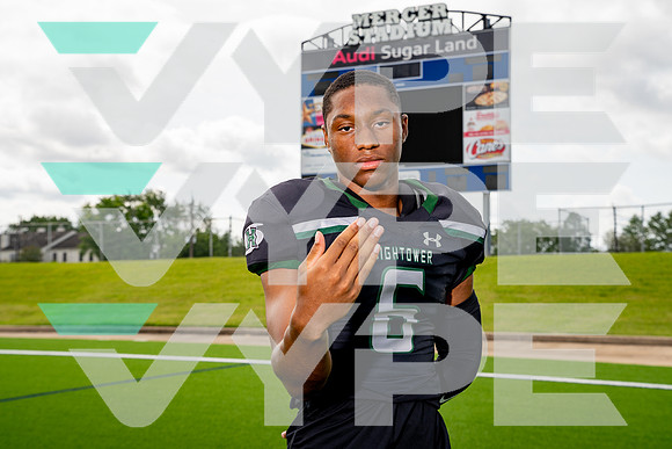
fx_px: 1064
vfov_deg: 23.8
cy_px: 224
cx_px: 336
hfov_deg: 35.0
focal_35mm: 57
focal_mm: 57
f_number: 8
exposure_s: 1/250
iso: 200
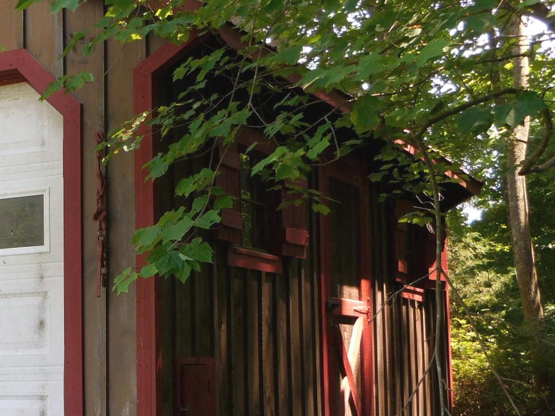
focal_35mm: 73
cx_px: 111
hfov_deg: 26.2
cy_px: 233
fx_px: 1171
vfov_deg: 20.2
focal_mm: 8.1
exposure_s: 1/80
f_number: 4.2
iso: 125
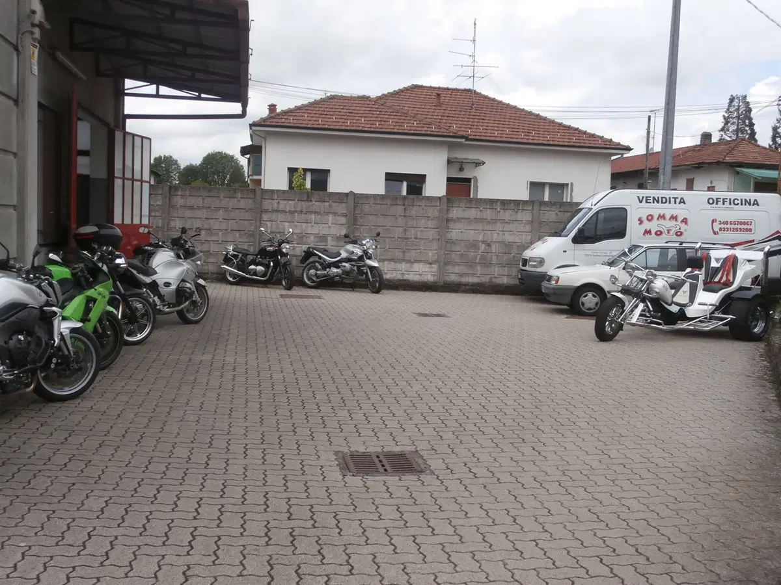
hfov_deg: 49.0
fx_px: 857
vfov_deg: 37.7
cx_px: 390
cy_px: 292
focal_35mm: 38
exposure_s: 1/640
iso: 100
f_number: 3.9
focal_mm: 6.67
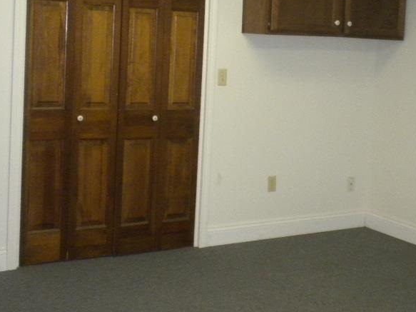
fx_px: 781
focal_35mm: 65
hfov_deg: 29.7
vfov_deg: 22.3
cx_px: 259
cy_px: 72
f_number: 3.5
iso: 400
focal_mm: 6.6
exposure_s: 1/30
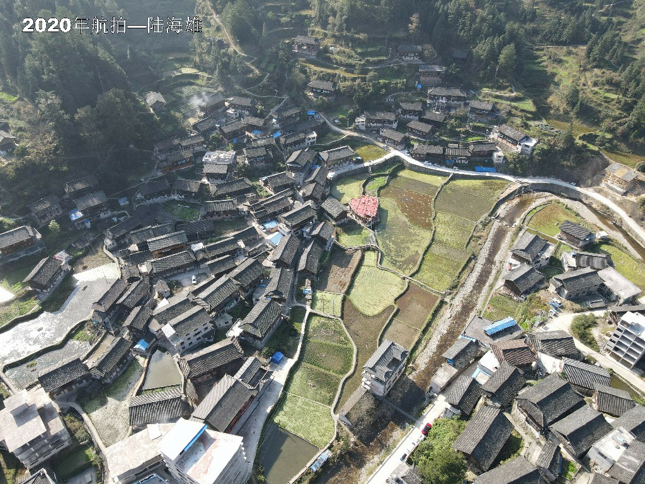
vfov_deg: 56.8
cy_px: 242
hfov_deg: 71.6
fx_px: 447
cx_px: 322
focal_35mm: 24
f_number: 2.8
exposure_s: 1/200
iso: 100
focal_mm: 4.5
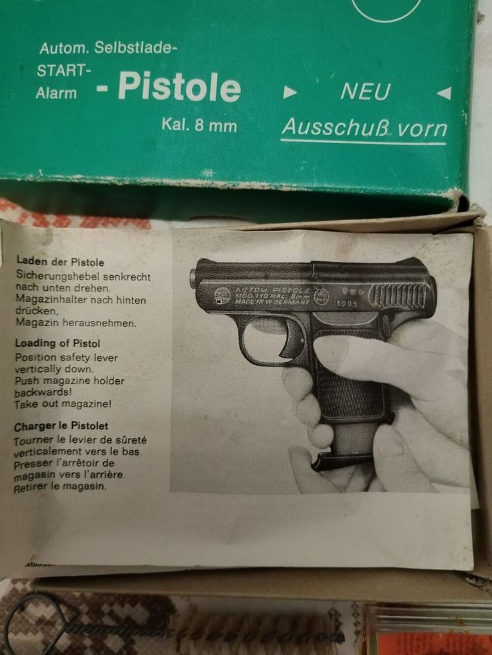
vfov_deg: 67.3
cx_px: 246
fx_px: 493
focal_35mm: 26
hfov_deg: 53.1
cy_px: 328
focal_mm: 4.26
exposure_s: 1/33.3
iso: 1182
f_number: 1.8
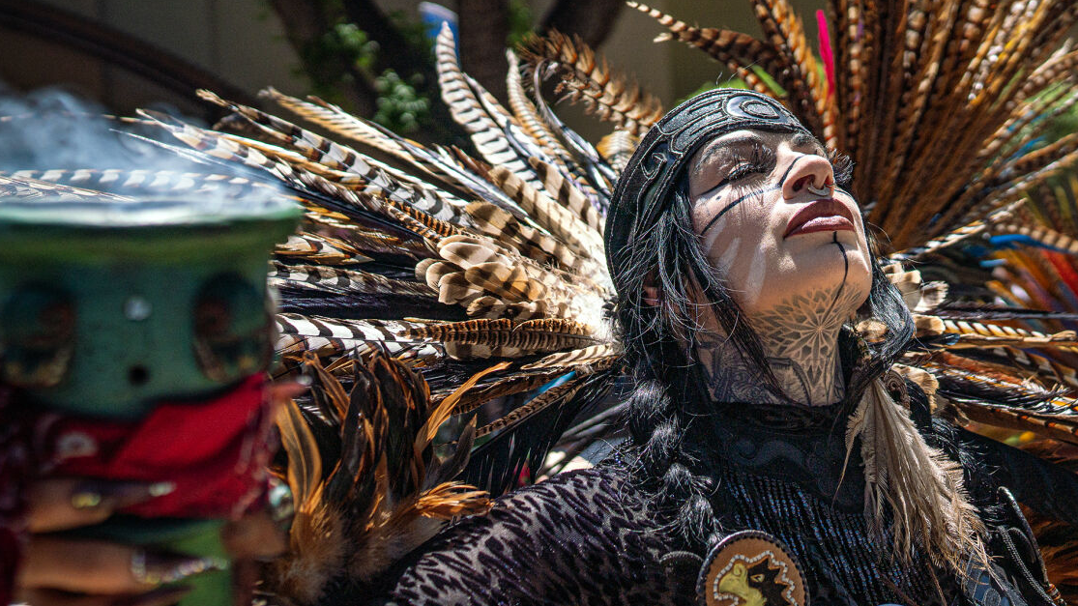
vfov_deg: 20.7
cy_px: 269
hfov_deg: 35.4
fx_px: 1658
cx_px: 787
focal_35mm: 58
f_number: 2.8
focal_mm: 35
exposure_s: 1/8000
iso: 250
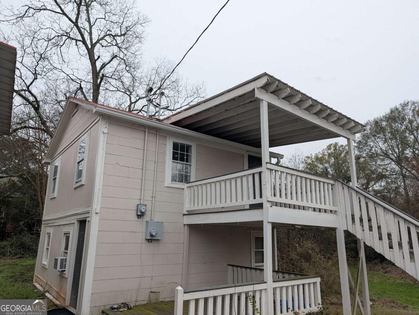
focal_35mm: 24
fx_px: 291
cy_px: 158
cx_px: 210
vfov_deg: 56.9
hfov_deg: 71.5
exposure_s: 1/306
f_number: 1.68
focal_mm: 6.9
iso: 31
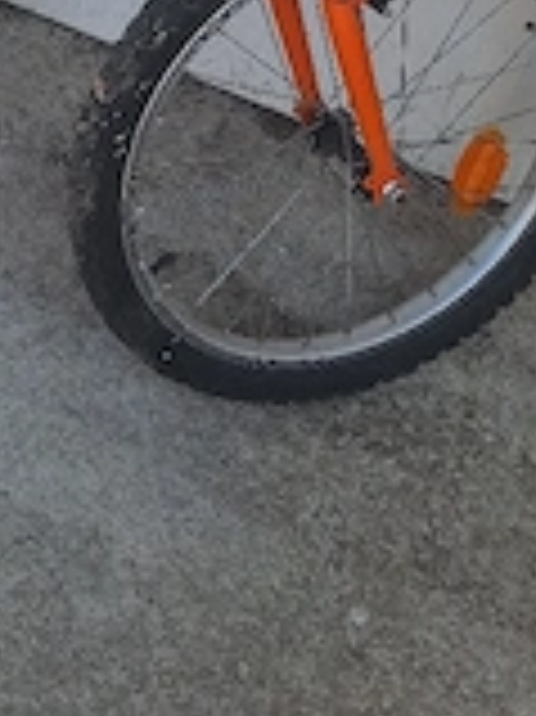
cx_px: -68
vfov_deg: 29.9
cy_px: -72
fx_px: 1199
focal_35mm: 58
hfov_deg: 23.5
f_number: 1.8
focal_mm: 5.54
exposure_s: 1/270
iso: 40
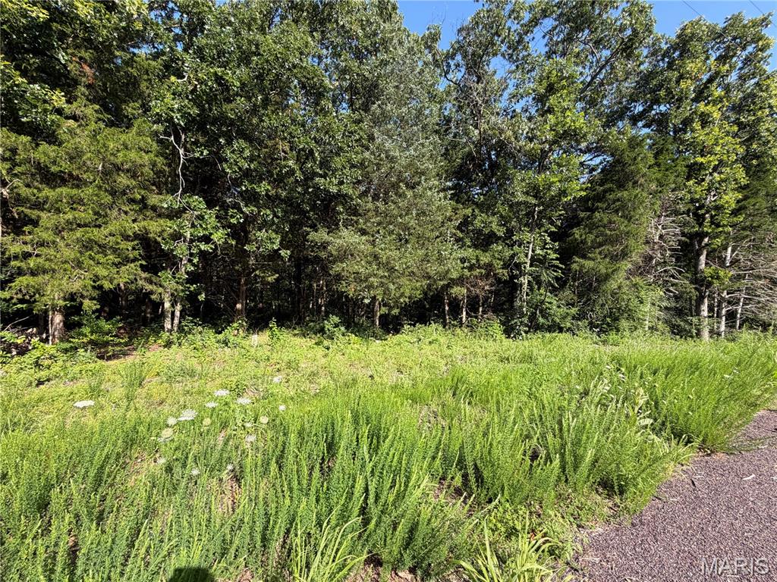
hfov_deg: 102.1
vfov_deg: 85.7
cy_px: 291
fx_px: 314
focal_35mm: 14
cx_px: 388
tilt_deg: +0.1
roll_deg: -1.6
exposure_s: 1/502
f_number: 2.2
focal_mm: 2.22
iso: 50
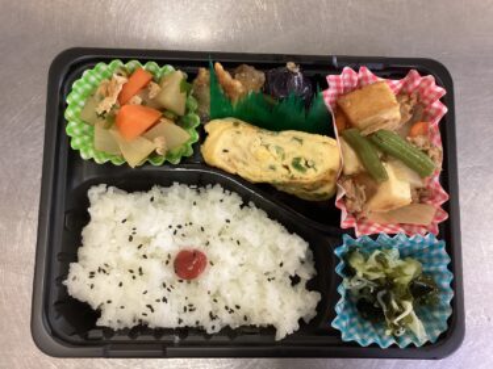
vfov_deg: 45.4
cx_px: 246
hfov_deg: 58.4
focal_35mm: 31
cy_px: 184
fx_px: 441
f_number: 2.4
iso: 320
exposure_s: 1/50
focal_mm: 3.3
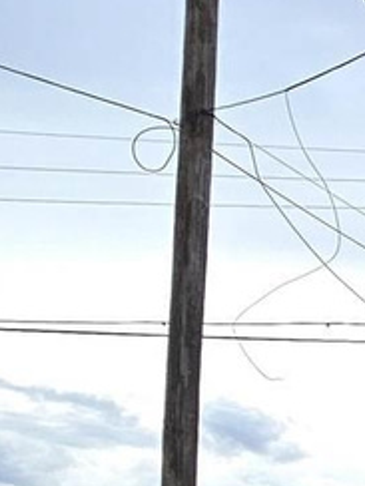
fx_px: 1153
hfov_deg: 11.1
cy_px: 687
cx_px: 1099
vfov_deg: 20.9
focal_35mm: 82
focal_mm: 2.2
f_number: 2.2
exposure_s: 1/1538
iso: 50
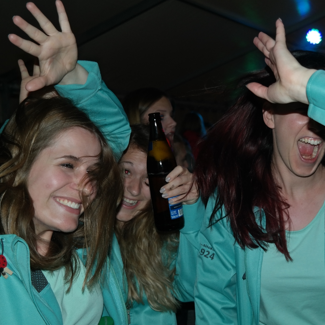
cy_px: 153
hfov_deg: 28.4
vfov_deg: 28.6
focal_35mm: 60
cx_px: 225
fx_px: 637
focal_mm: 29
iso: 400
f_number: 4
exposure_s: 1/50
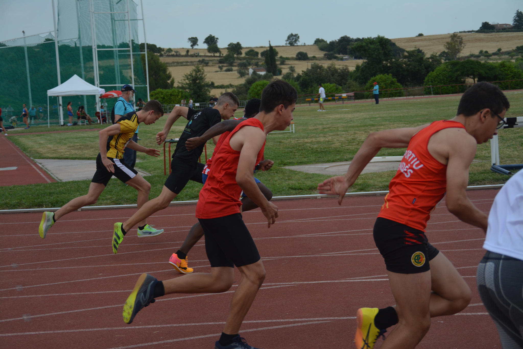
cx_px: 262
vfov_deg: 18.9
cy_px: 174
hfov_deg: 28.1
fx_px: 1046
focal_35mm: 72
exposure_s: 1/1000
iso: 500
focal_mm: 48
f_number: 4.5
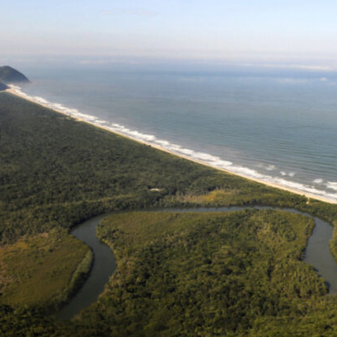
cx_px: 208
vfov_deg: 39.0
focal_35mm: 43
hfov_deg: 39.0
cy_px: 139
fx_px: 474
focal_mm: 18
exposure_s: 1/320
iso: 250
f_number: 11
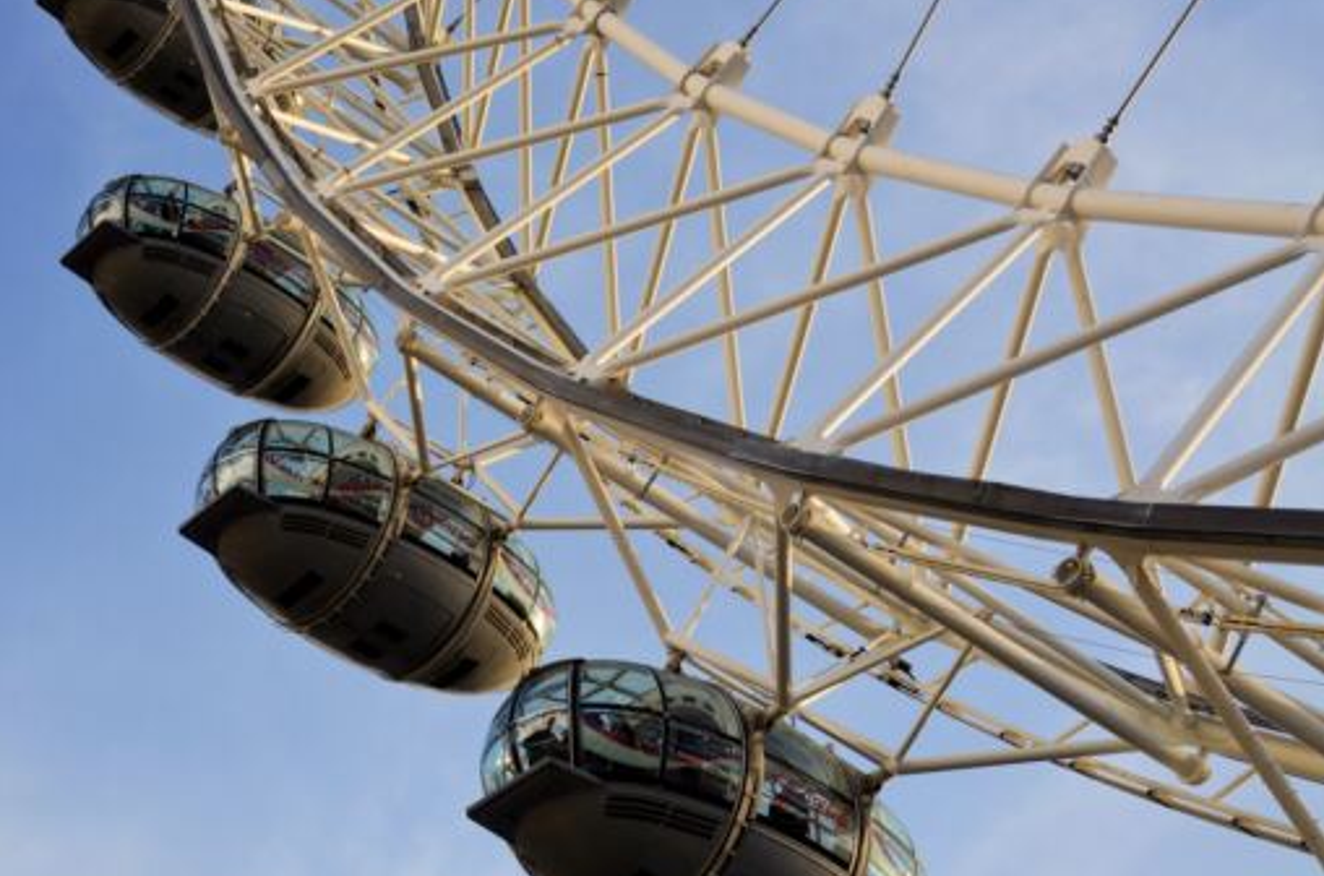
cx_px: 493
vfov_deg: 19.9
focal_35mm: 68
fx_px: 2495
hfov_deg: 29.6
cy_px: 450
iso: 250
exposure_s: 1/100
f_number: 11
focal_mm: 36
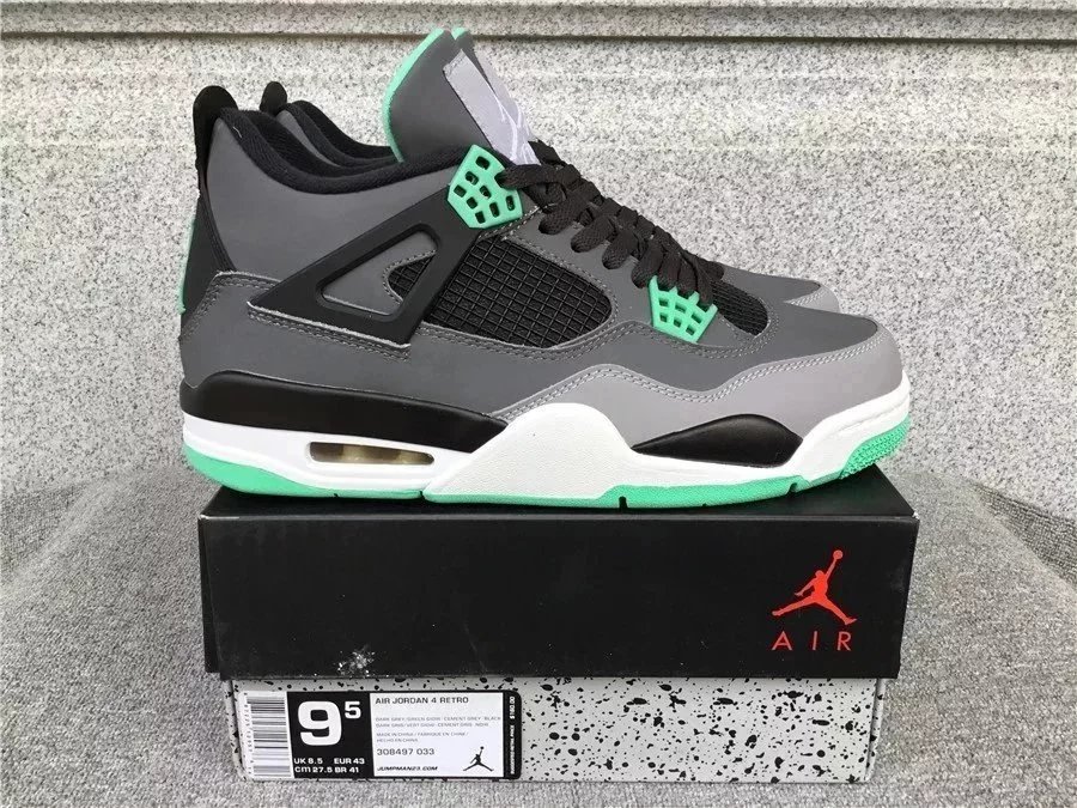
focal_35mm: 31
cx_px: 538
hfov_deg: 58.4
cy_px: 404
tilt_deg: -17.0
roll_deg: -0.4
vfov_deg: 45.4
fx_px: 964
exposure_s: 1/193
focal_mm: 3.3
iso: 25
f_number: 2.4
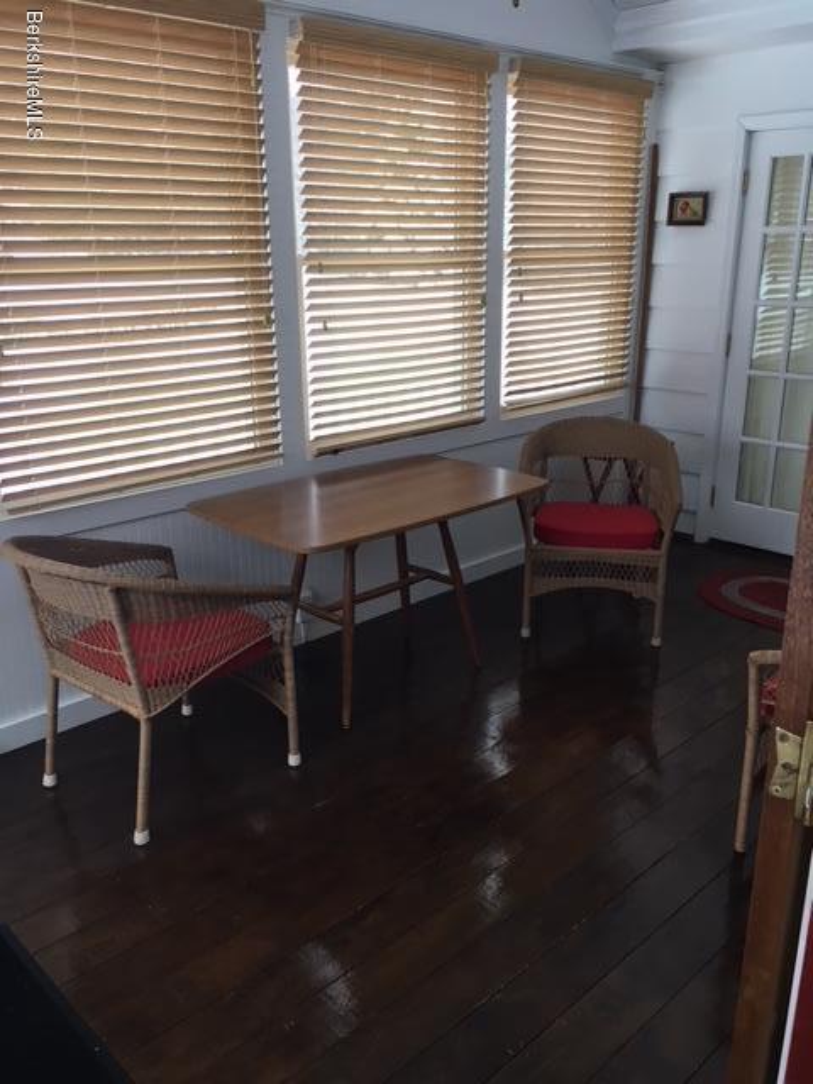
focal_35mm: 29
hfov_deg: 48.2
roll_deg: +0.9
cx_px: 406
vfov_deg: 61.7
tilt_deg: -17.5
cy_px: 542
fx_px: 908
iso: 50
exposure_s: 1/30
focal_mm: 4.15
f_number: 2.2
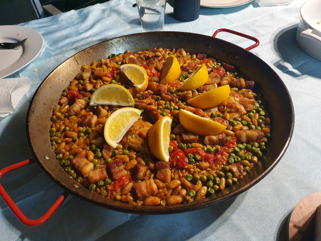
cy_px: 120
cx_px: 160
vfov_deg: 53.1
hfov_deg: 67.3
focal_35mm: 26
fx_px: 241
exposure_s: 1/50
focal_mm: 4.32
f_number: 1.5
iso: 500
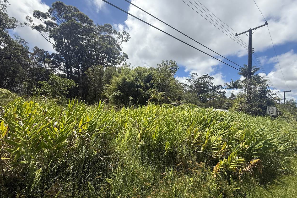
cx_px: 147
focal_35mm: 15
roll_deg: +1.1
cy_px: 99
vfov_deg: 77.3
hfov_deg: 100.4
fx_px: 124
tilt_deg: +2.9
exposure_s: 1/1961
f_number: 2.2
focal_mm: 2.22
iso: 64
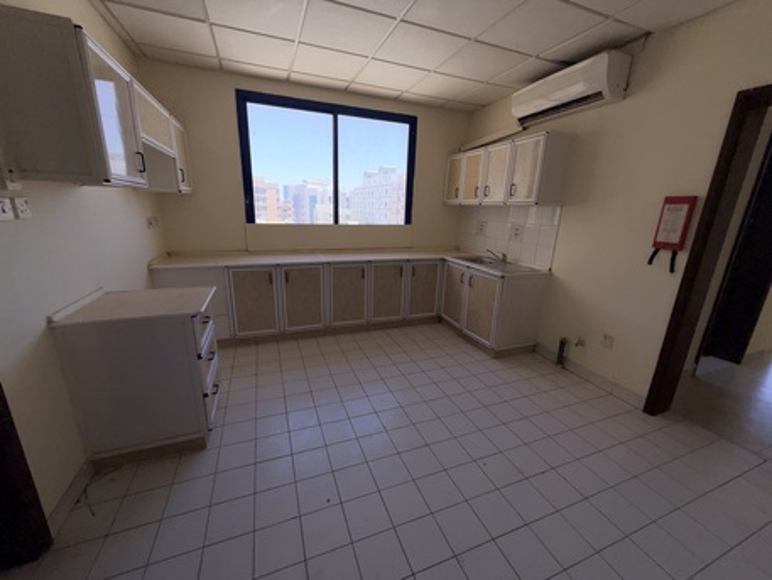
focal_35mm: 14
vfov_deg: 85.7
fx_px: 312
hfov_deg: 102.0
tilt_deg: -14.6
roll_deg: -1.6
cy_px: 290
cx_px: 386
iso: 16
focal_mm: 2.22
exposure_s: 1/131
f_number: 2.2
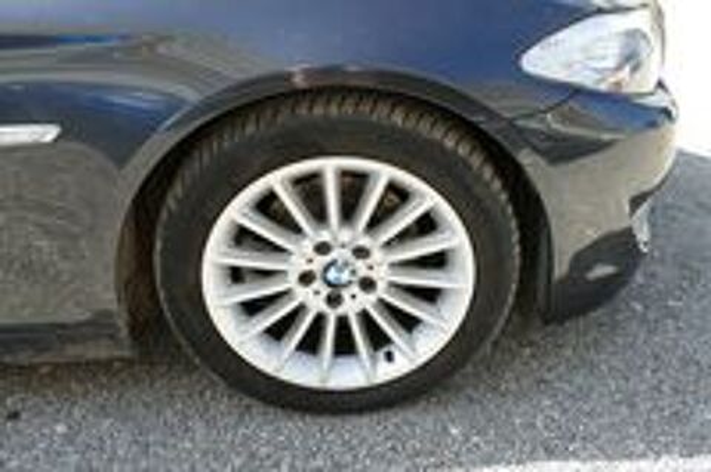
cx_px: 356
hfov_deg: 54.5
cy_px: 236
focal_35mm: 35
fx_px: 691
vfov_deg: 37.8
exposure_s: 1/320
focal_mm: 12.64
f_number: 3.1
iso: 125
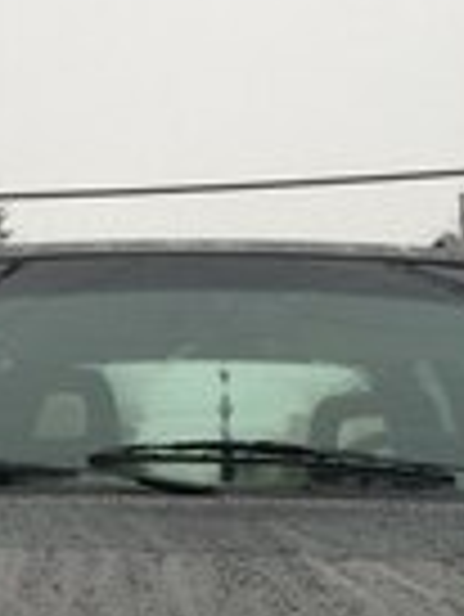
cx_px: 212
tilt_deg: -5.1
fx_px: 1874
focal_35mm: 105
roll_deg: +3.7
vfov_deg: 17.7
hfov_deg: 14.1
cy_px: 755
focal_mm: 4.15
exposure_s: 1/100
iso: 50
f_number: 2.2
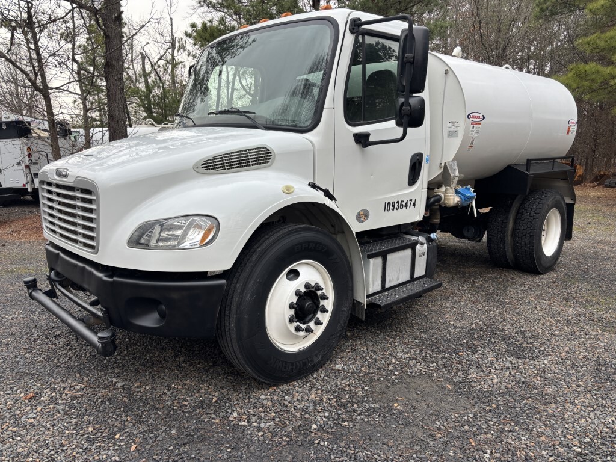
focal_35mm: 26
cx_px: 308
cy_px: 231
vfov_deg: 53.1
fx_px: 463
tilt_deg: -10.8
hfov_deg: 67.3
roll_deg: -0.8
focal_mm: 5.96
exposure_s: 1/121
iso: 40
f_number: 1.6
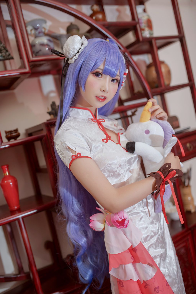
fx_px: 286
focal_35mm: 35
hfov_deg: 37.9
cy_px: 147
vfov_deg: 54.4
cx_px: 98
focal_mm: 35
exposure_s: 1/125
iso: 100
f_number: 2
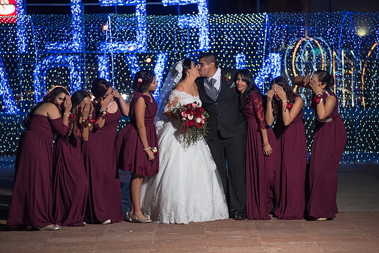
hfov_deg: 15.2
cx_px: 190
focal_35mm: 135
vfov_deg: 10.2
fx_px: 1422
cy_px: 126
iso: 1000
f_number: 2.8
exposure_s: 1/160
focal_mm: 135
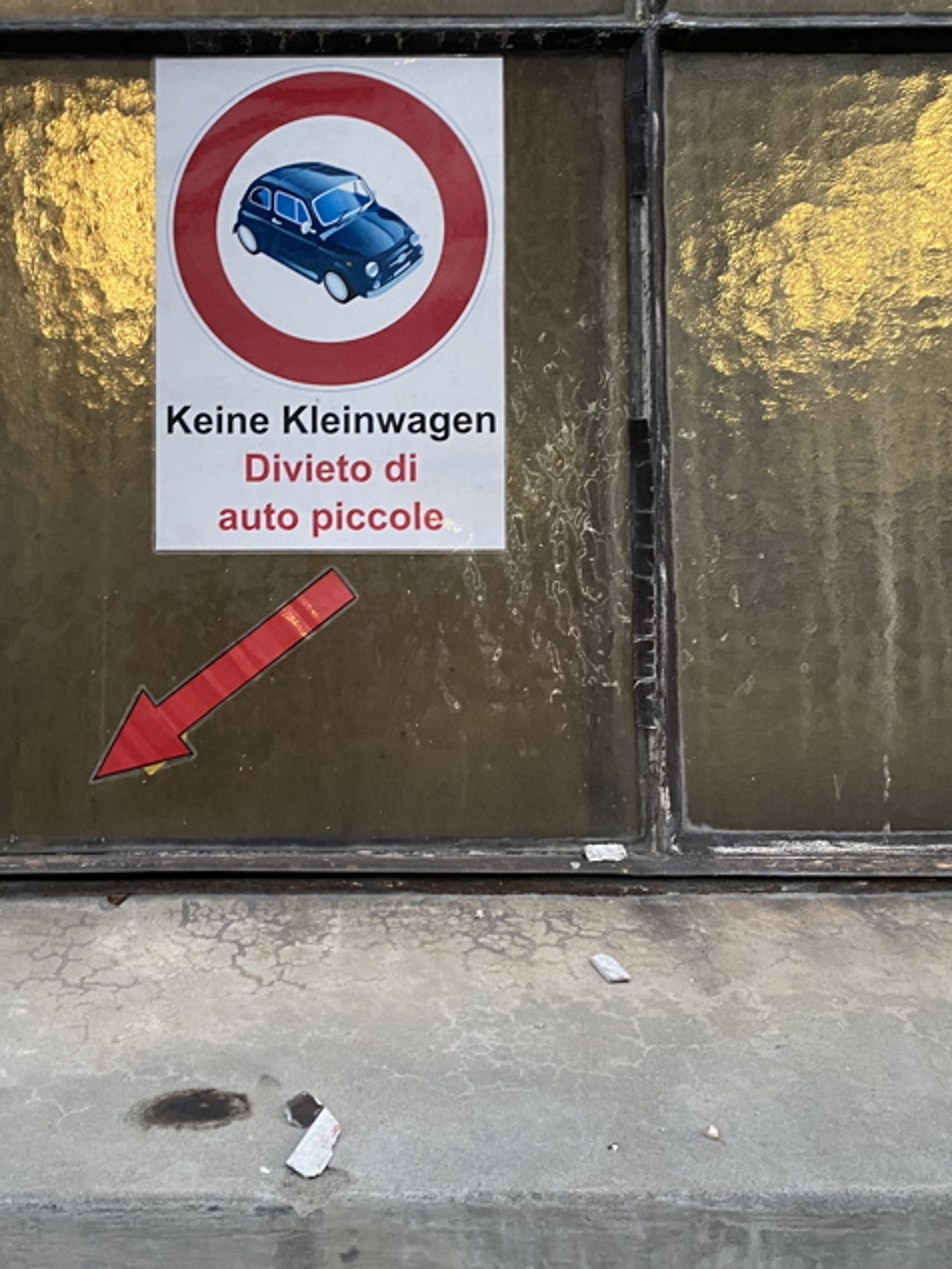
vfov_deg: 45.5
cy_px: 516
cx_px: 250
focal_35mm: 41
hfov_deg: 34.5
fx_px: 1502
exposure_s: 1/50
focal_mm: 4.25
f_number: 1.8
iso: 200
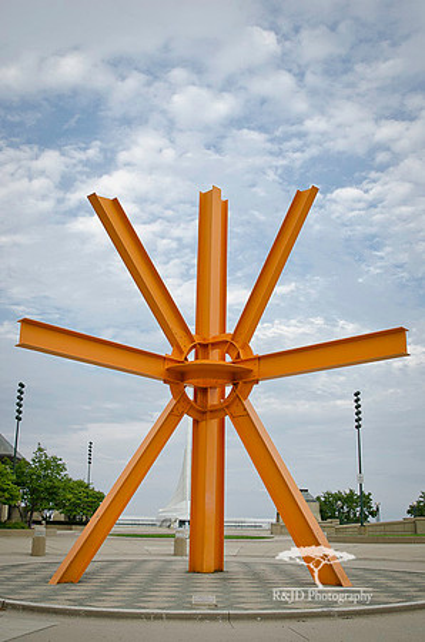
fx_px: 640
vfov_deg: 53.2
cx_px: 212
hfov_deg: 36.7
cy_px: 321
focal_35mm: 36
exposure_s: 1/800
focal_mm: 24
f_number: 2.8
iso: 100
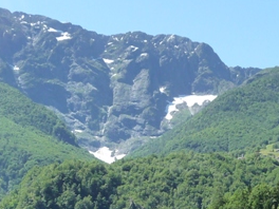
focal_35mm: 85
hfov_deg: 22.9
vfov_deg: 17.0
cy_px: 204
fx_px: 685
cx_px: 183
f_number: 3.3
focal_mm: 4.7
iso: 160
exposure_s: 1/500
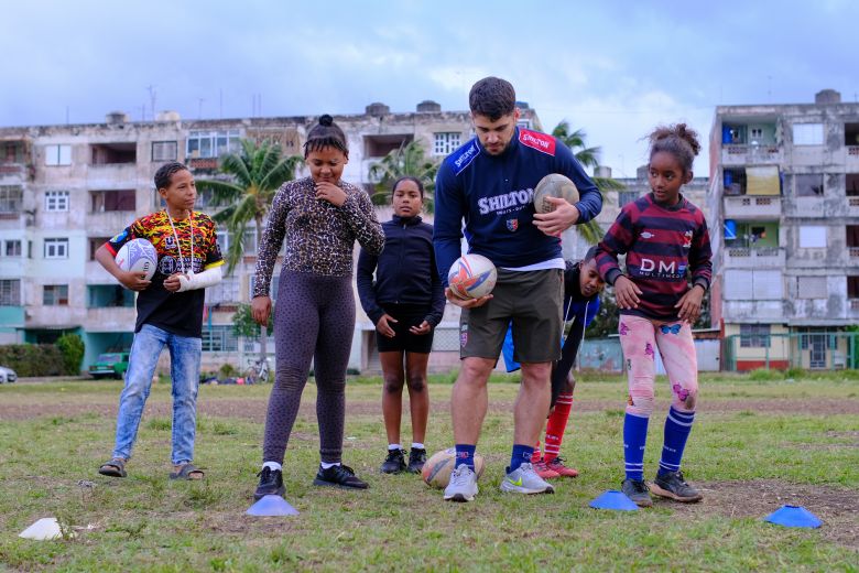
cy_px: 286
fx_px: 1074
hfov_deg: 43.6
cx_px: 430
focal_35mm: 45
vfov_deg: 29.9
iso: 320
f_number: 2.5
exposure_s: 1/250
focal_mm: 30
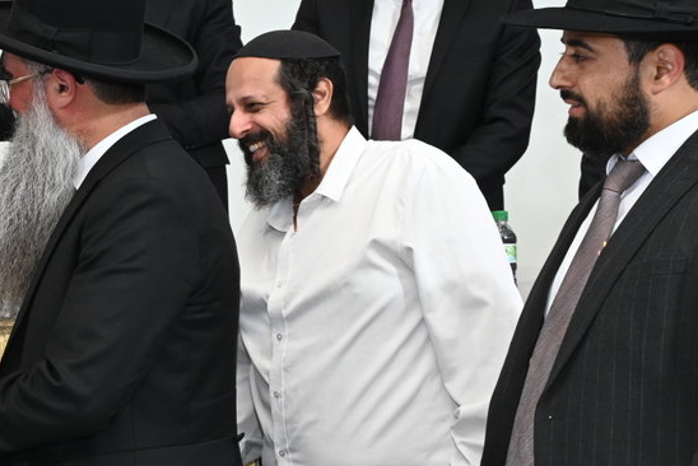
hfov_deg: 20.1
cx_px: -60
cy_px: 332
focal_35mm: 97
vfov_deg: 14.1
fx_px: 1882
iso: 1600
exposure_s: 1/125
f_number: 9
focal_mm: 38
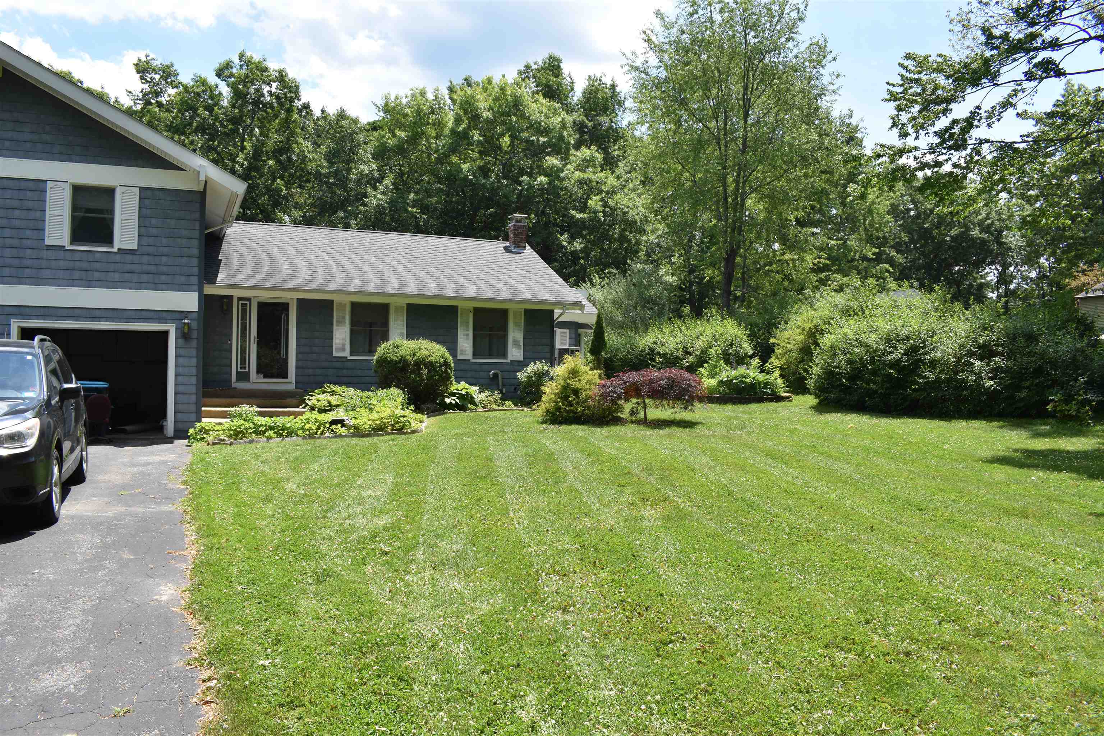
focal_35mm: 27
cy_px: 368
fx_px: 828
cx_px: 552
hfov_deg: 67.4
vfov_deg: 47.9
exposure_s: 1/320
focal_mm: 18
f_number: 9
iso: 200
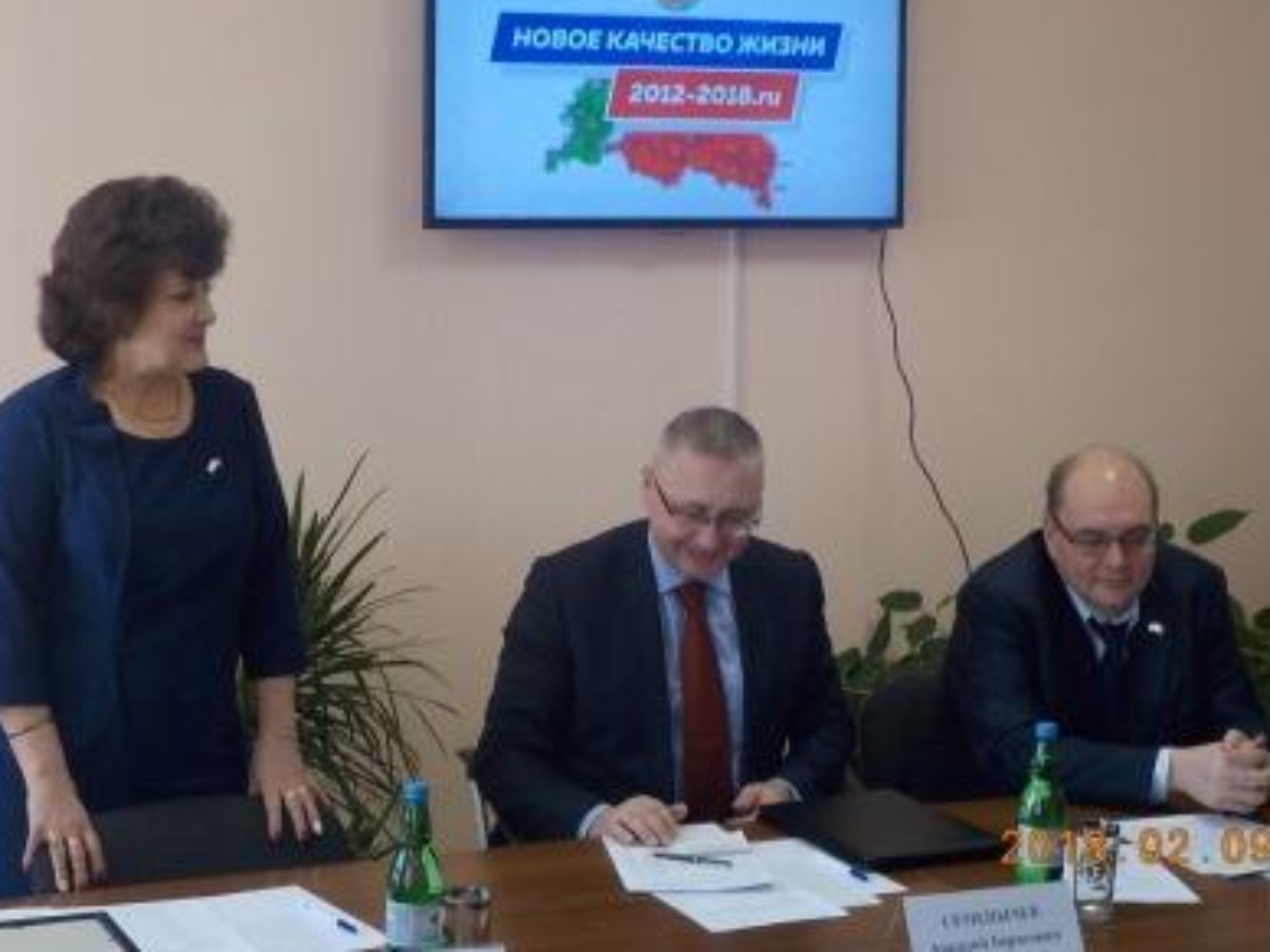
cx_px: 606
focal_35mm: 67
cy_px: 412
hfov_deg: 29.0
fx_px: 2458
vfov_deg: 21.9
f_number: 4.7
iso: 200
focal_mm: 7.9
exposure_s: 1/30
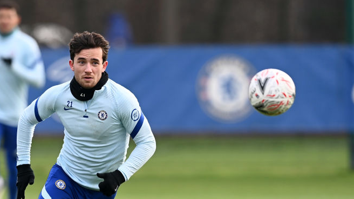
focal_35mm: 654
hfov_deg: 3.3
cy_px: 166
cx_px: 165
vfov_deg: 1.9
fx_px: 6139
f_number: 3.5
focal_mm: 400
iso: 800
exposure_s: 1/2000
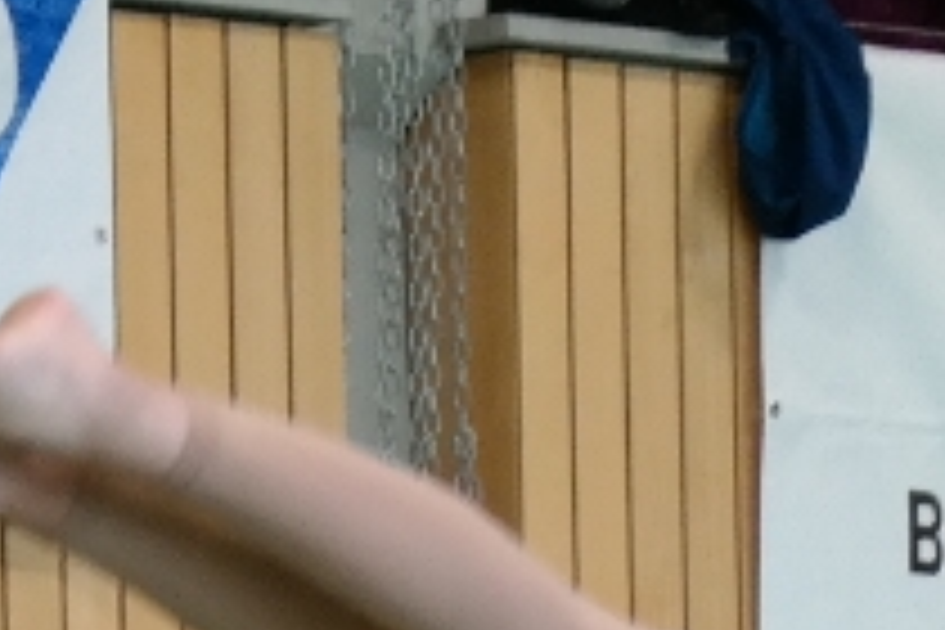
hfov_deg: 3.5
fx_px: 15381
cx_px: 1062
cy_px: 2282
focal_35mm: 586
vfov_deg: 2.3
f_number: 4
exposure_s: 1/80
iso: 800
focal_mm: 50
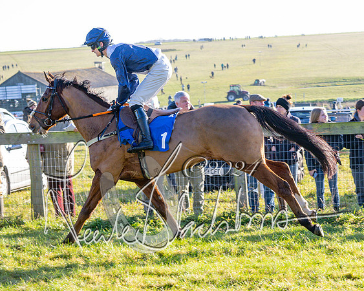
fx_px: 1108
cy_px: 181
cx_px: 276
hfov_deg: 18.5
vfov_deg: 14.9
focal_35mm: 103
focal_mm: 48
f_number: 4
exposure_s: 1/1000
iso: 640
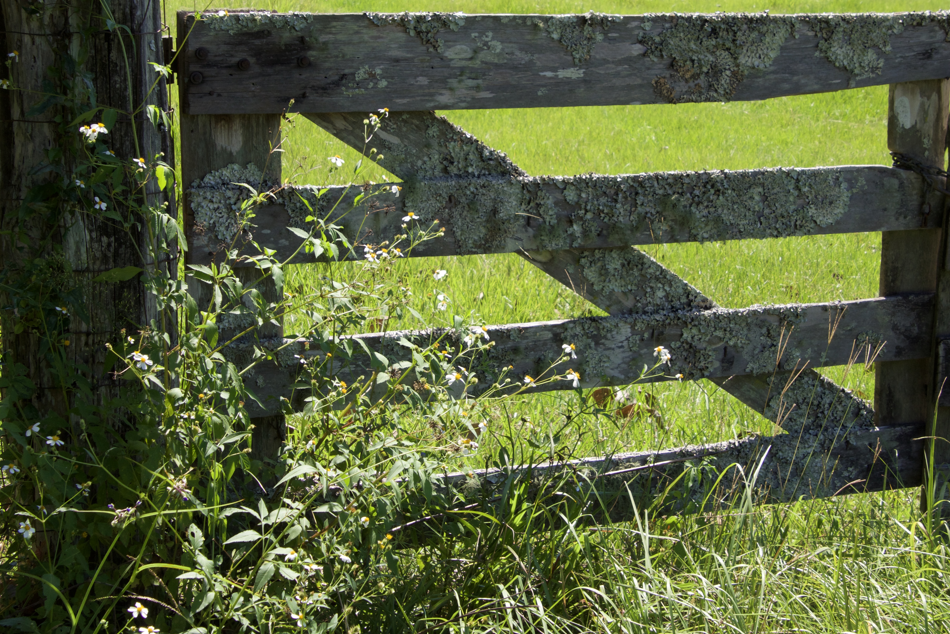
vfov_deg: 20.2
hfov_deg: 30.1
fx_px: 1768
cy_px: 197
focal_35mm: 67
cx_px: 518
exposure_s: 1/250
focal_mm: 32
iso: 400
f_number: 10
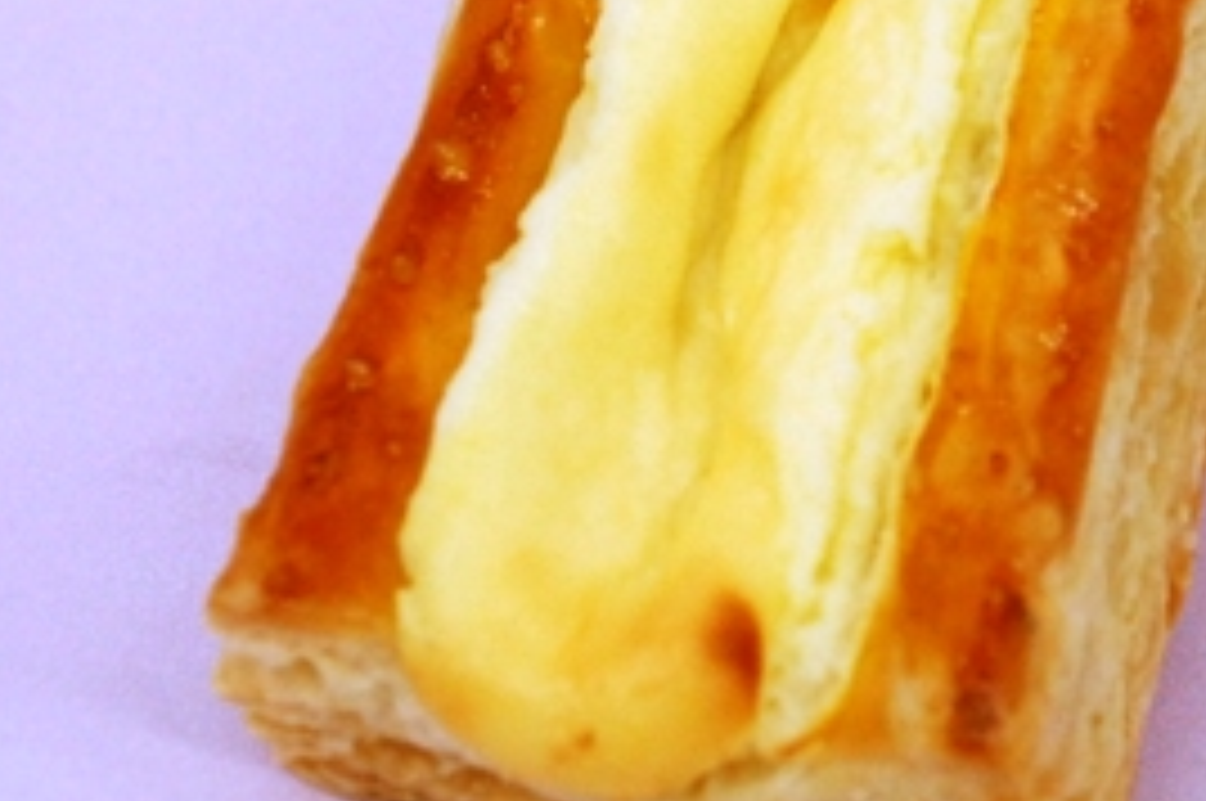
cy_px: 18
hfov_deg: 9.3
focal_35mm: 222
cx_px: 896
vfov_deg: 6.2
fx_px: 7428
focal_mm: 62
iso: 1600
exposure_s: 1/100
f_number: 5.3
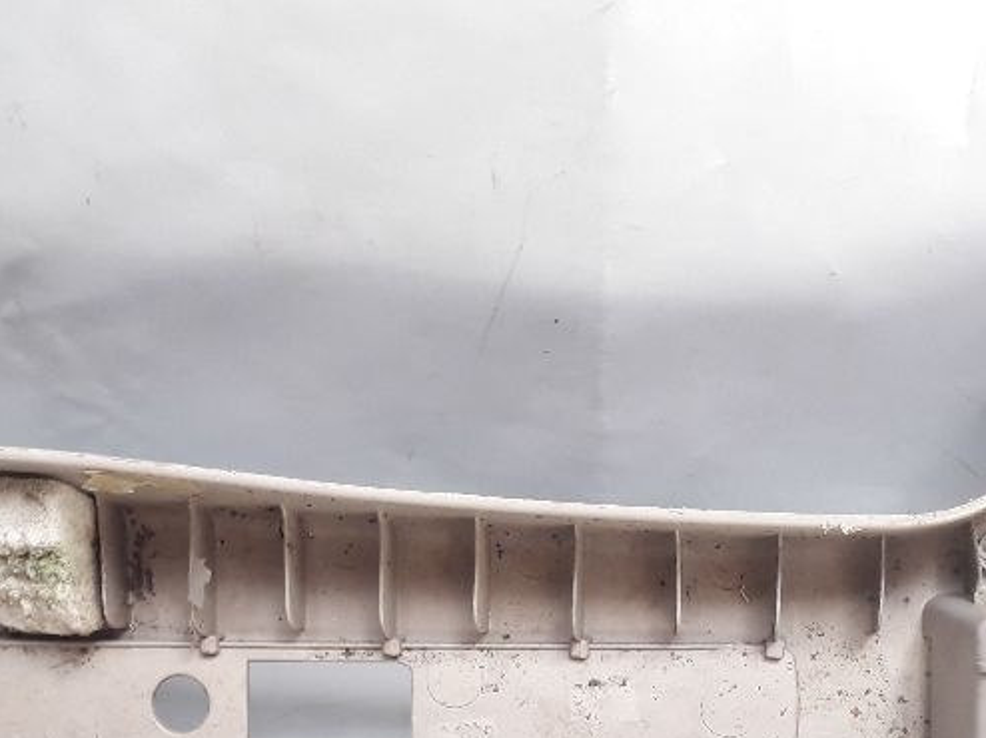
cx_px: 379
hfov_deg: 34.2
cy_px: 668
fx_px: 1594
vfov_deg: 25.3
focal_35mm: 56
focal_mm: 3.6
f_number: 1.9
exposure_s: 1/50
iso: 80
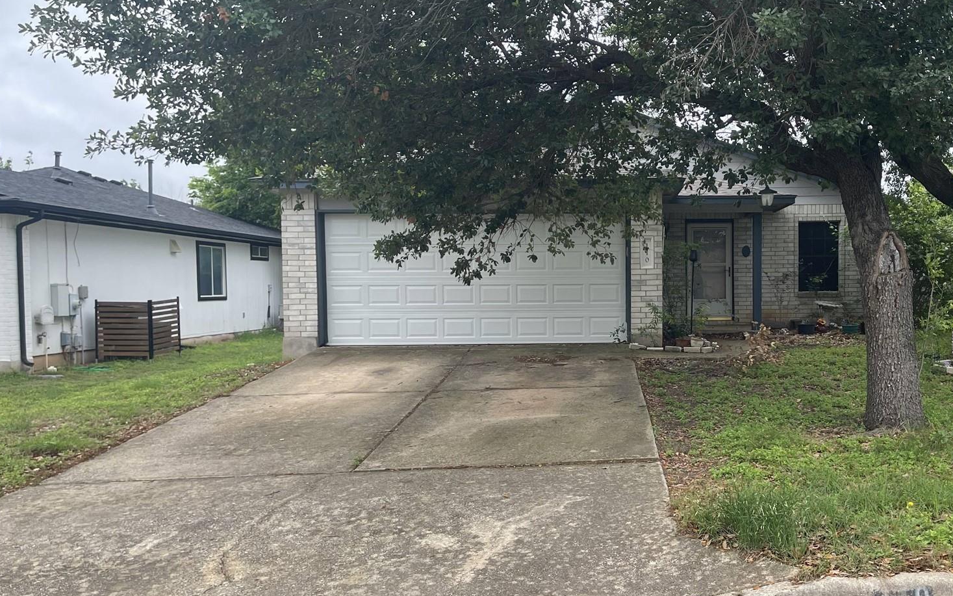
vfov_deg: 34.4
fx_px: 961
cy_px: 330
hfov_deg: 51.7
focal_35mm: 37
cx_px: 639
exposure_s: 1/861
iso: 32
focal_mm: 5.1
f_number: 1.6
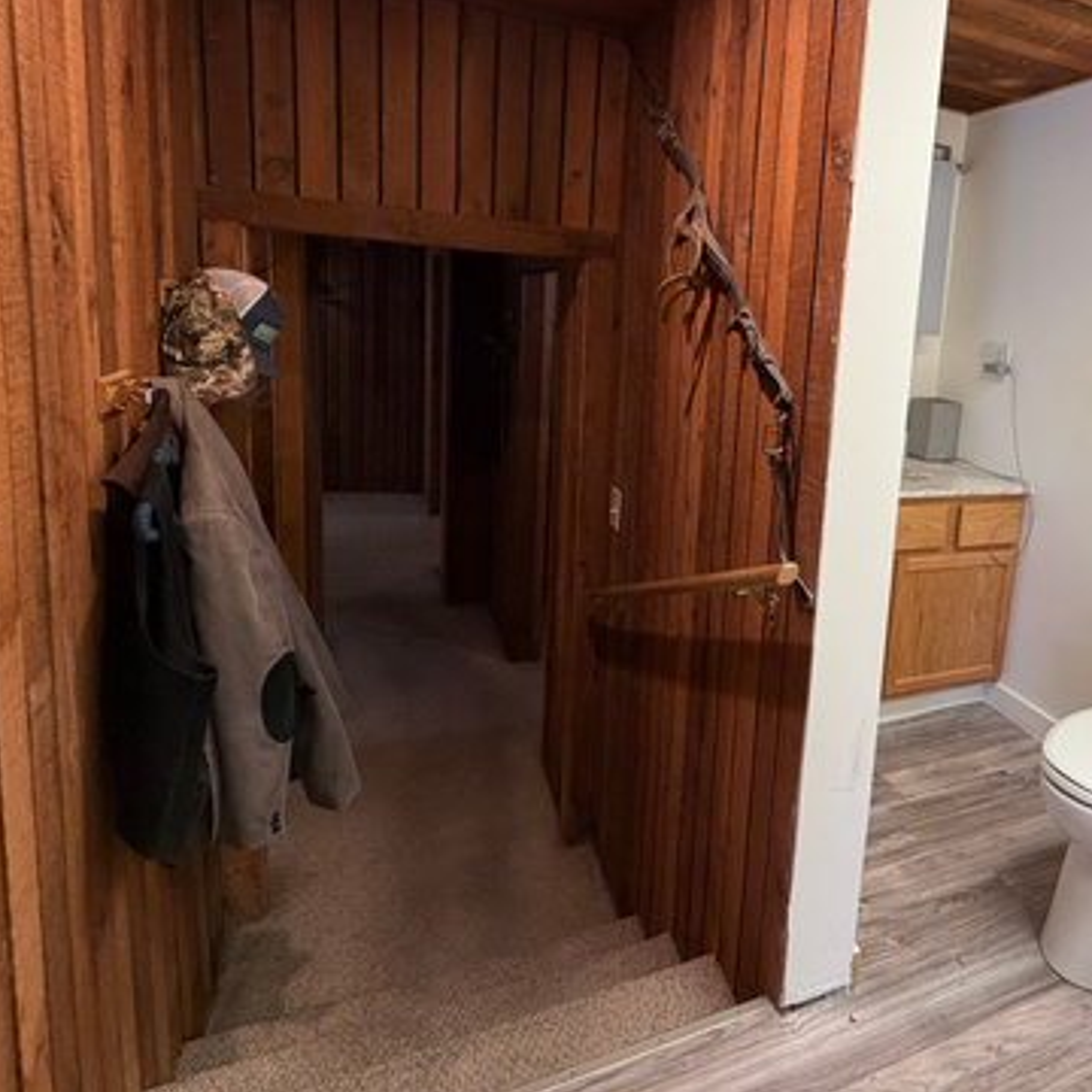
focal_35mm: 22
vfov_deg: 68.8
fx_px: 785
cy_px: 428
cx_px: 804
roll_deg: -4.0
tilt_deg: -8.9
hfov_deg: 65.8
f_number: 2.2
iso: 250
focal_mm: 2.22
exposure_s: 1/60
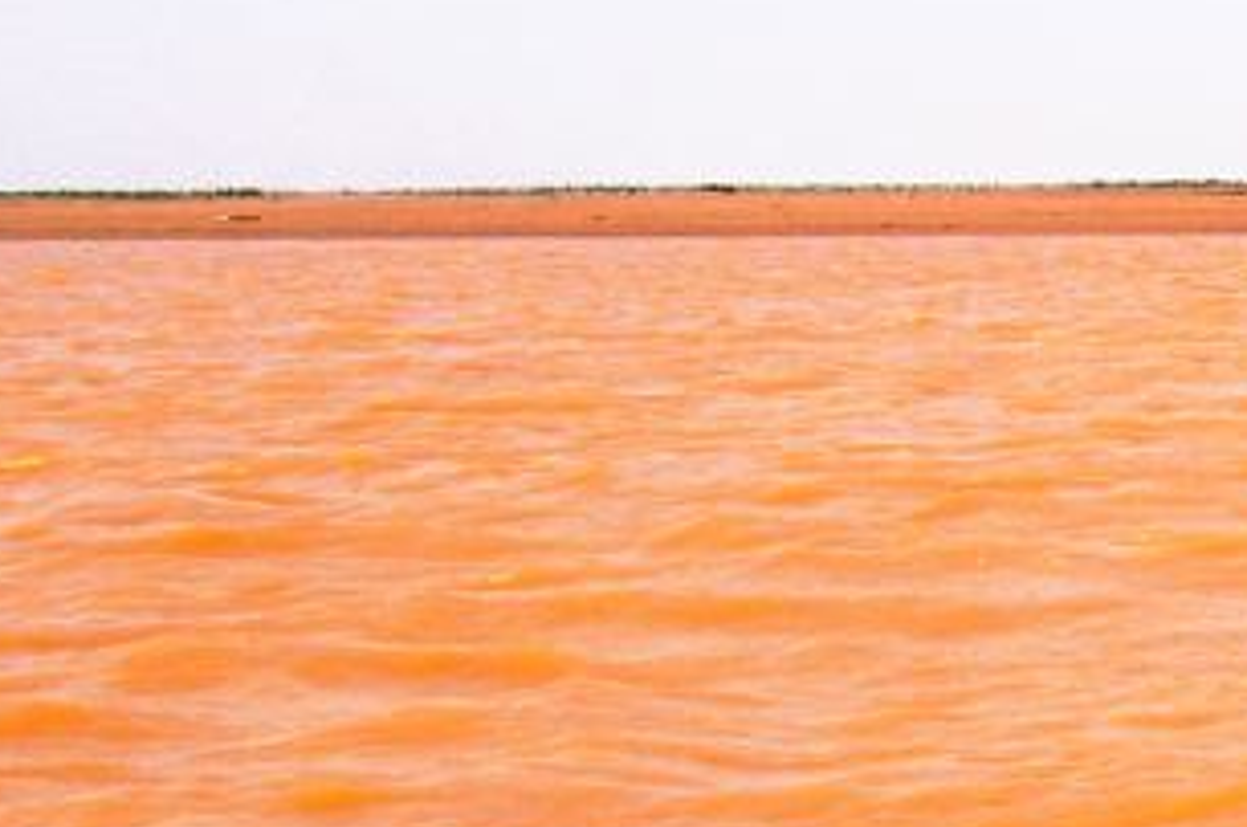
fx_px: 6298
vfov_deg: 7.5
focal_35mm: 182
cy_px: 139
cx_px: 2280
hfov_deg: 10.6
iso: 200
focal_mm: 29
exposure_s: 1/500
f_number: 11
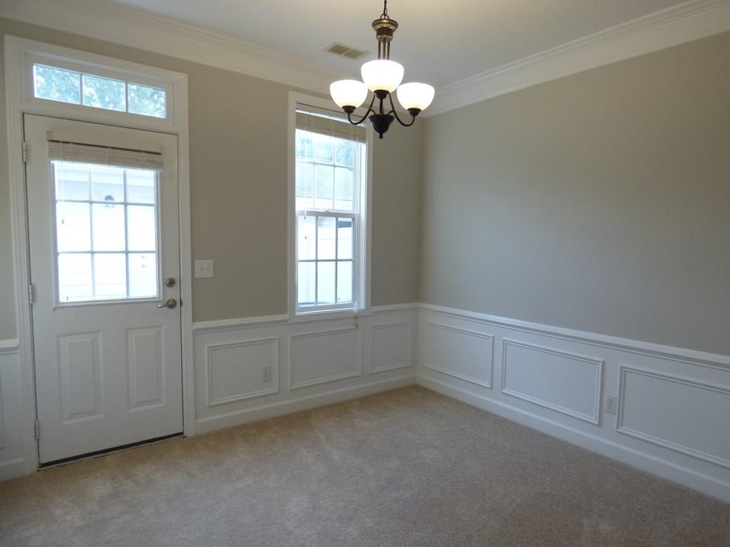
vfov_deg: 63.4
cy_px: 282
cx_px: 377
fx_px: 443
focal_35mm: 21
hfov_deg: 79.0
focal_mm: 3.58
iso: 160
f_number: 2.8
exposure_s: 1/60
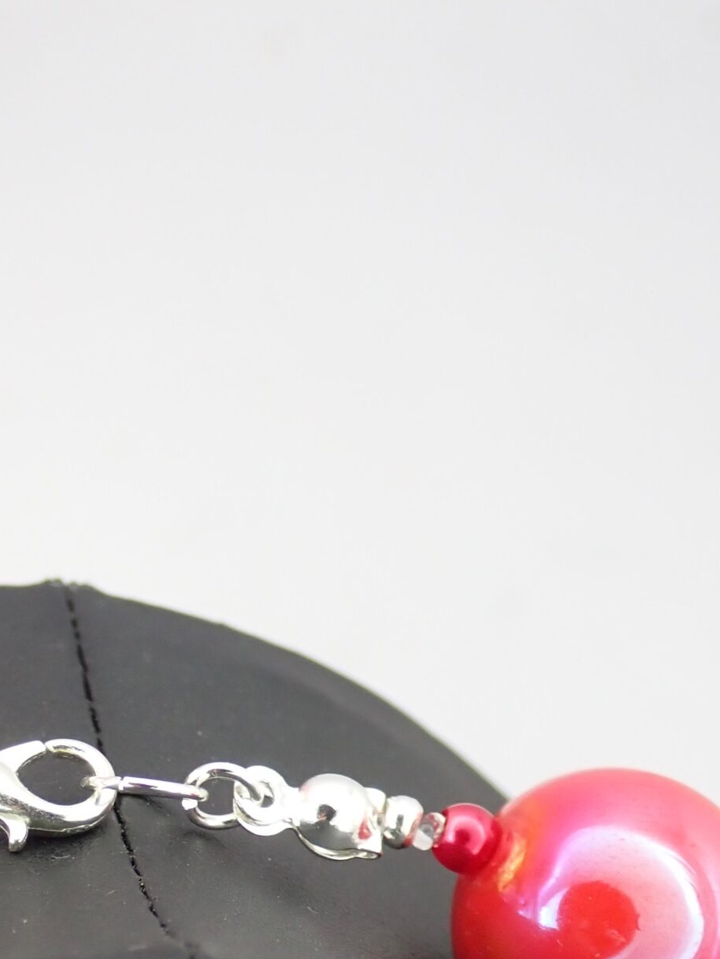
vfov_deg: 19.7
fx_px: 2718
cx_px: 90
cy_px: 827
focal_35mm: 98
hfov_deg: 14.9
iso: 200
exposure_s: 1/100
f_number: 3.1
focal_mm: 8.4
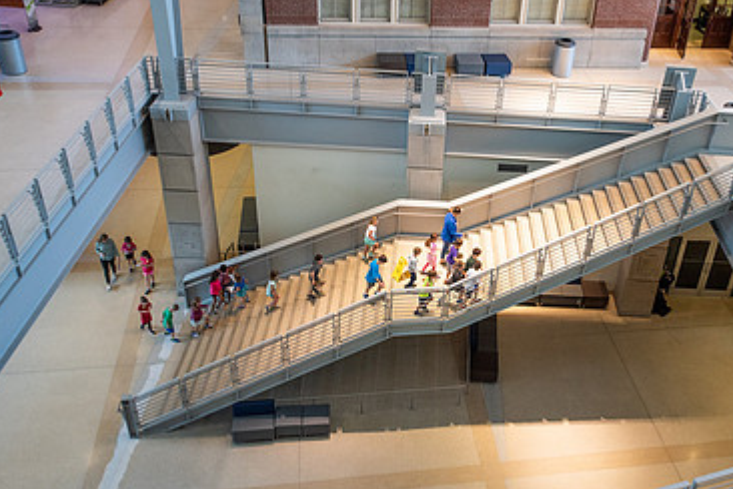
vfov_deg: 35.0
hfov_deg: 50.2
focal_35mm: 38
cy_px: 203
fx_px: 774
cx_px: 461
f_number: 2.8
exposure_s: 1/250
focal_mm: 24
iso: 640
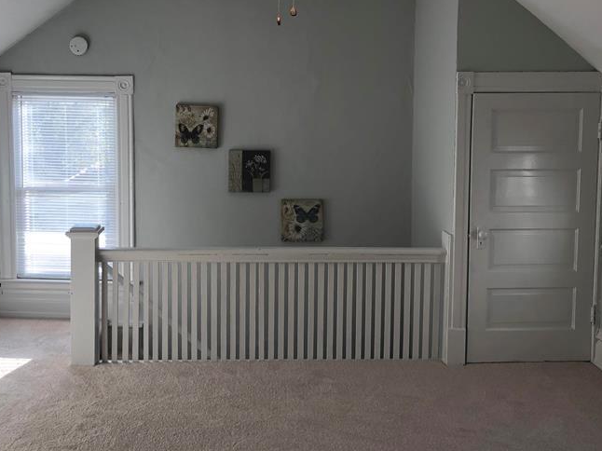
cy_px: 160
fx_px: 800
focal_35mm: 46
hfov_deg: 41.2
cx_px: 269
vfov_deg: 31.3
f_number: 1.8
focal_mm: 3.99
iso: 25
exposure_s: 1/120
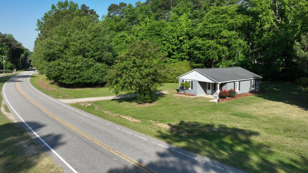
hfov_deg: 69.9
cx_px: 156
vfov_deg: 42.8
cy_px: 76
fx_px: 220
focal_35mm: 27
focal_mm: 12.29
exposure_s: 1/200
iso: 100
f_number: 8
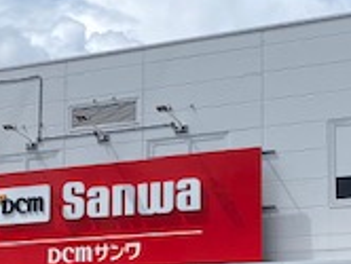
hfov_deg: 19.3
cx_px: 51
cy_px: 245
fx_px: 1015
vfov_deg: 14.7
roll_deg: -1.2
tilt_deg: +6.7
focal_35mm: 100
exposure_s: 1/7246
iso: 32
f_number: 1.8
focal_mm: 4.25
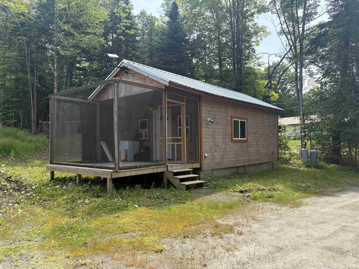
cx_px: 180
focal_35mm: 26
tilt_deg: +3.3
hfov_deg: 67.3
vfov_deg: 53.1
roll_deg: +0.9
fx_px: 270
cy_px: 134
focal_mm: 5.96
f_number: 1.6
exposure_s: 1/1451
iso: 64
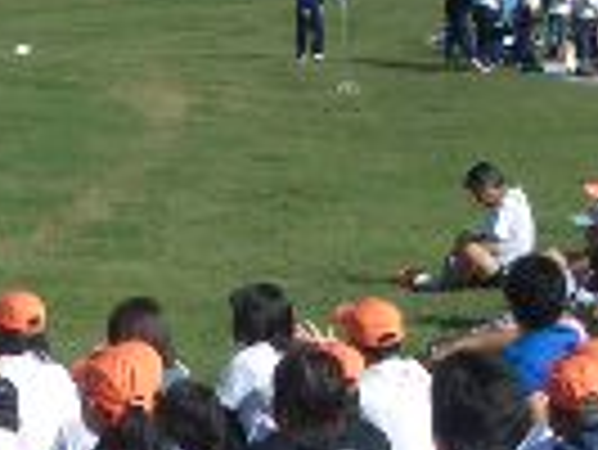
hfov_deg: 11.6
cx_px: -72
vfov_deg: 8.8
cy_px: 513
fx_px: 2905
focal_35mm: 168
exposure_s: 1/640
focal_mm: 5.8
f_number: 4.3
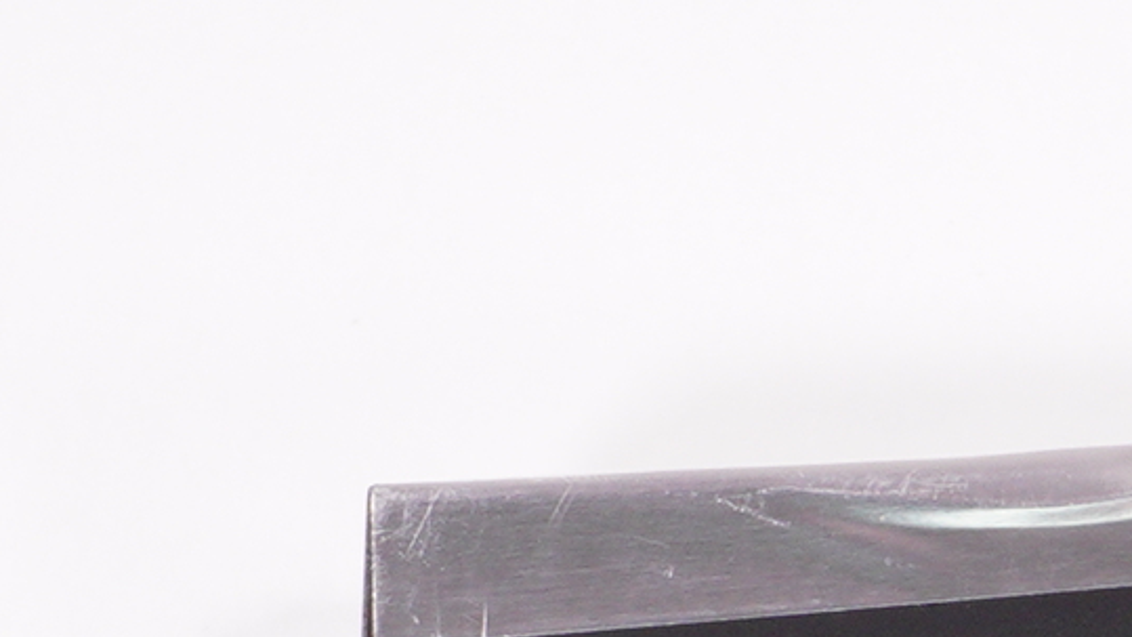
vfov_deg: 4.6
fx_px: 7893
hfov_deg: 7.6
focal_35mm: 263
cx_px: 2816
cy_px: 1043
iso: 500
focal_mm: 30
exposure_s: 1/160
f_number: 5.6
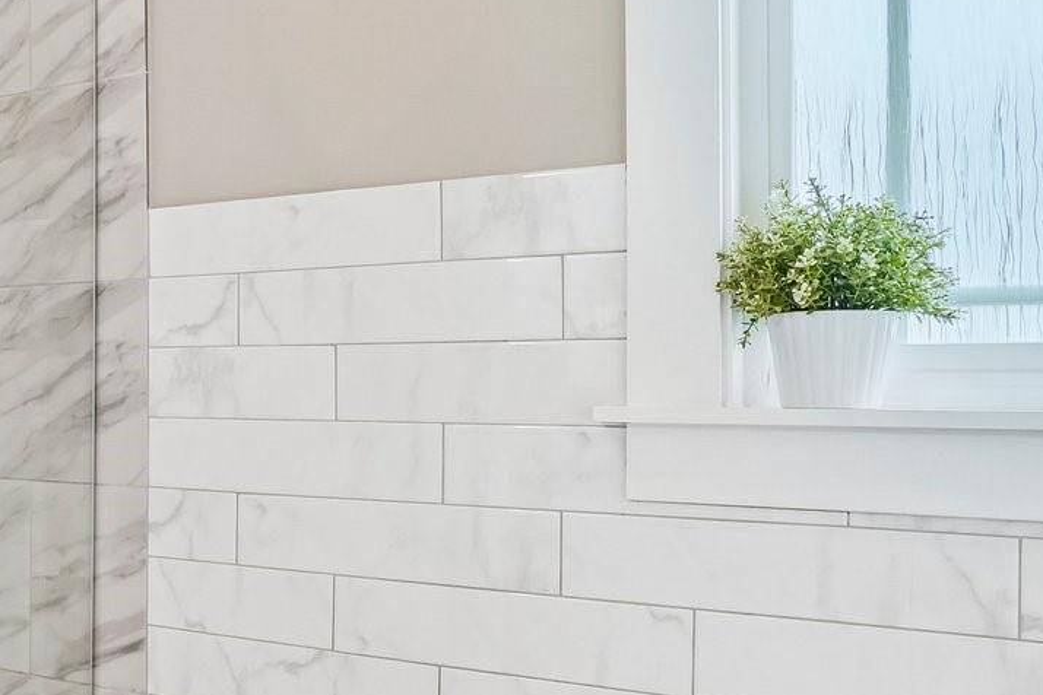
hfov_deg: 34.8
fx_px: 1246
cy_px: 393
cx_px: -245
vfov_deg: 31.2
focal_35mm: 43
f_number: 8
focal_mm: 10
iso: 400
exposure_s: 1/30
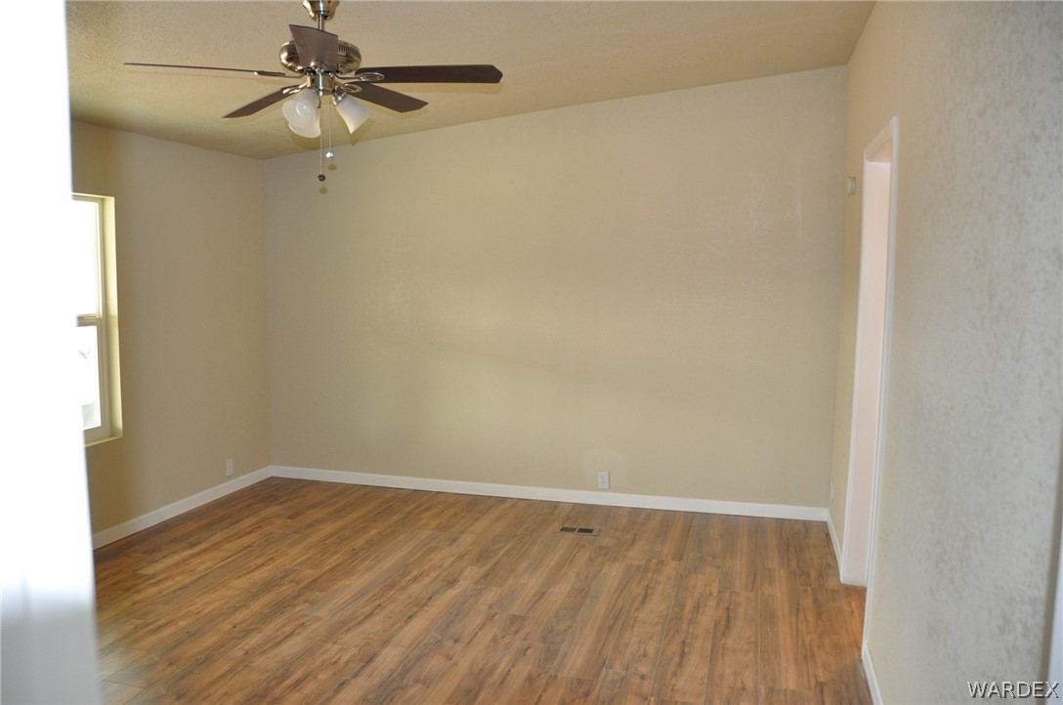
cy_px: 352
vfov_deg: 47.8
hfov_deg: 67.5
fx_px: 796
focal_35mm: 27
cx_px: 532
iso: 800
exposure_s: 1/60
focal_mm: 18
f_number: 3.5
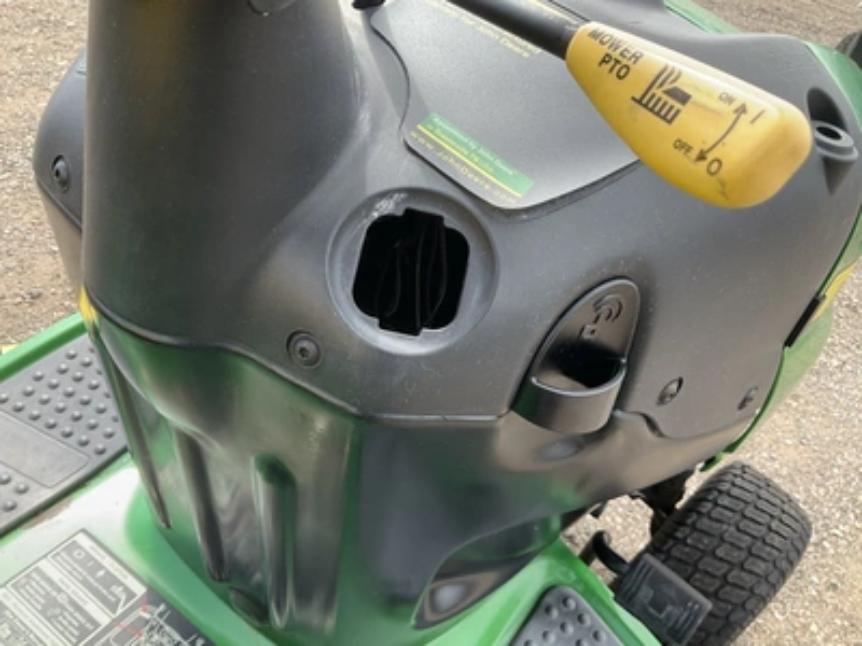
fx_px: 722
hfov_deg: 61.7
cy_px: 323
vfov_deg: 48.2
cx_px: 431
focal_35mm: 29
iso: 25
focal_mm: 3
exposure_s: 1/270
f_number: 1.8
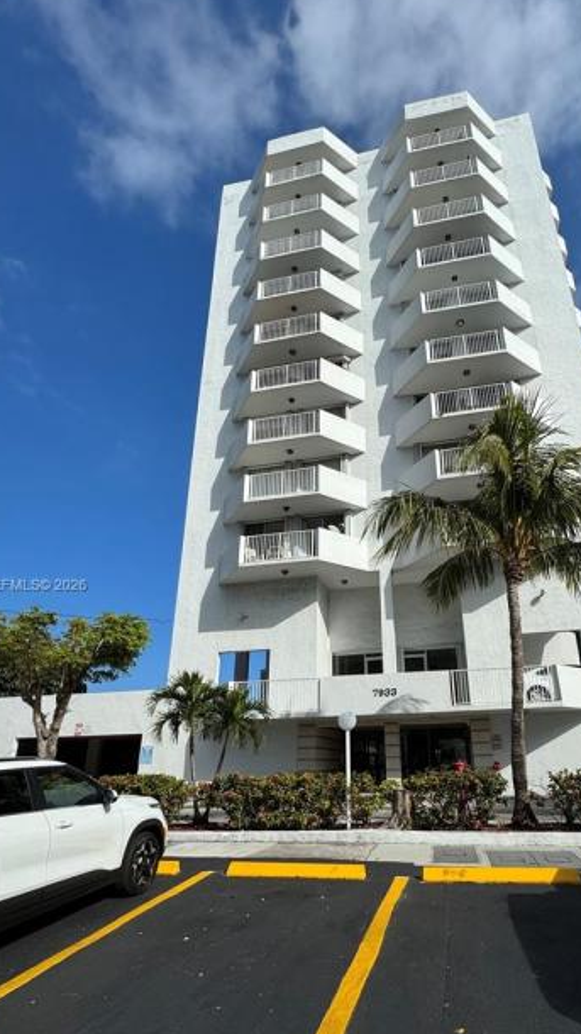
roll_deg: +1.8
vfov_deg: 92.1
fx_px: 493
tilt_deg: +20.0
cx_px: 356
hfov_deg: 60.4
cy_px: 586
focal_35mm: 18
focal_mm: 2.22
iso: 40
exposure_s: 1/4132
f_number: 2.2
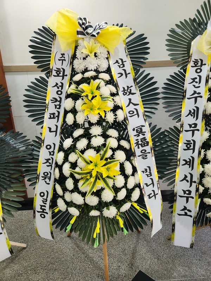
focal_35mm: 23
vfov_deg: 73.9
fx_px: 187
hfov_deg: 58.9
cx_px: 106
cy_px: 140
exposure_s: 1/120
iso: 250
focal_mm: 5.4
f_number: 1.8
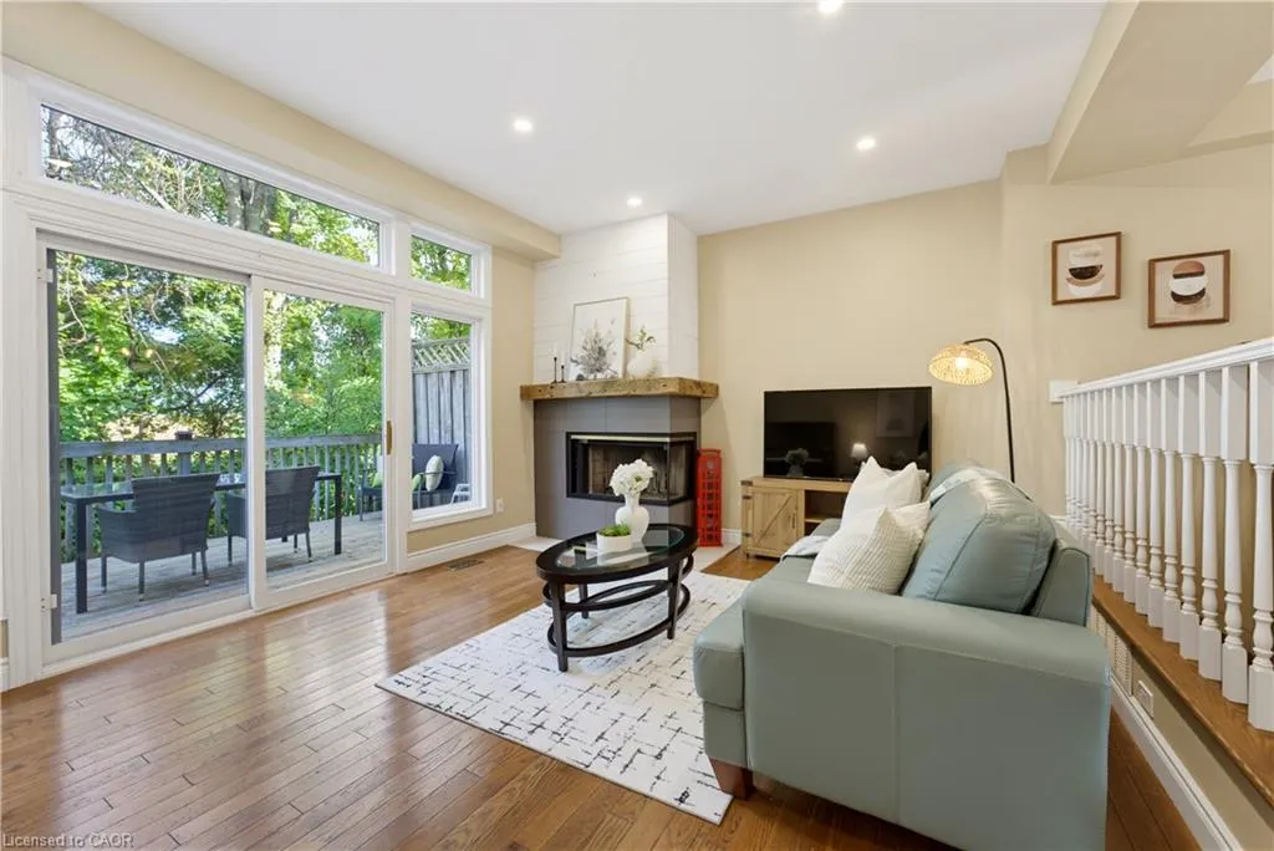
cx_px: 637
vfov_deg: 81.3
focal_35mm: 14
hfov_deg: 104.2
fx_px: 496
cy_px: 426
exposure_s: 1/6
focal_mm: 14
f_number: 9
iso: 800
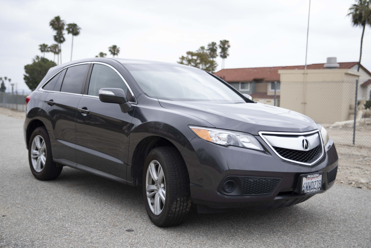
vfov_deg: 31.2
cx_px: 186
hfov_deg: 45.4
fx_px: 443
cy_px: 124
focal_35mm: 43
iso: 100
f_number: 2.8
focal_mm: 43
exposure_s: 1/800
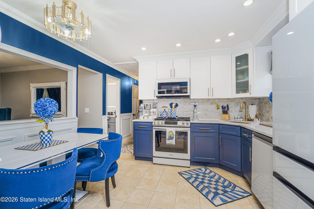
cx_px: 157
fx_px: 140
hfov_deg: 96.7
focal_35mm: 16
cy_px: 104
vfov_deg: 73.8
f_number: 5
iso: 64
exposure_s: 1/50
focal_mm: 16
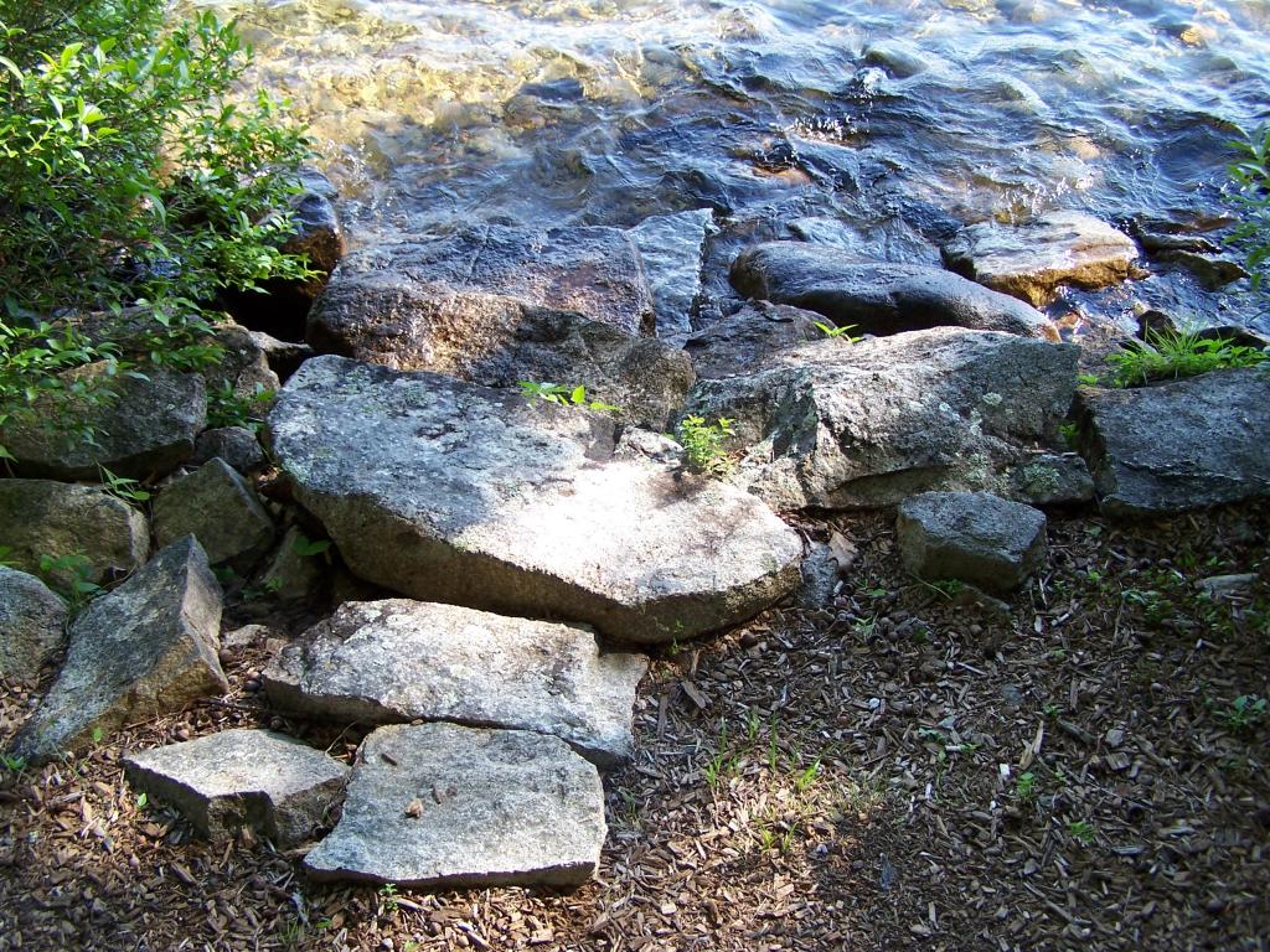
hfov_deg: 49.0
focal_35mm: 38
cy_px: 476
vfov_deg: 37.7
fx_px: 1394
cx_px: 635
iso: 80
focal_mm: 6.3
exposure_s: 1/180
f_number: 2.8
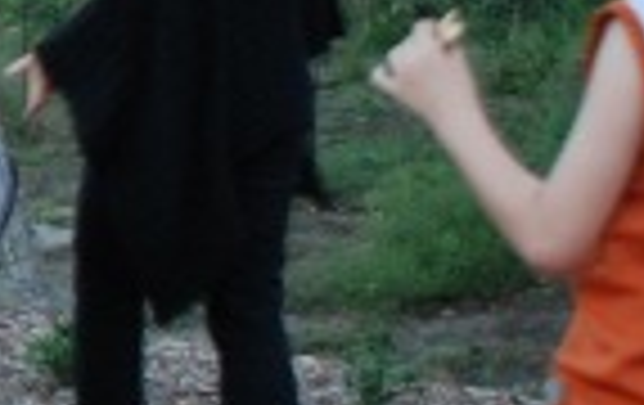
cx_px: -811
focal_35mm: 265
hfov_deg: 7.5
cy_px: 2
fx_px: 4658
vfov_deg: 5.0
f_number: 4.2
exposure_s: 1/30
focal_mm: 31
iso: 640
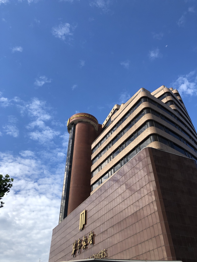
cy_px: 131
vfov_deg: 63.4
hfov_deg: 49.8
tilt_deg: +43.8
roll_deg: +2.7
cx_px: 98
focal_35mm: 28
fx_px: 212
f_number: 1.8
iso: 20
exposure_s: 1/979
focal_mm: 4
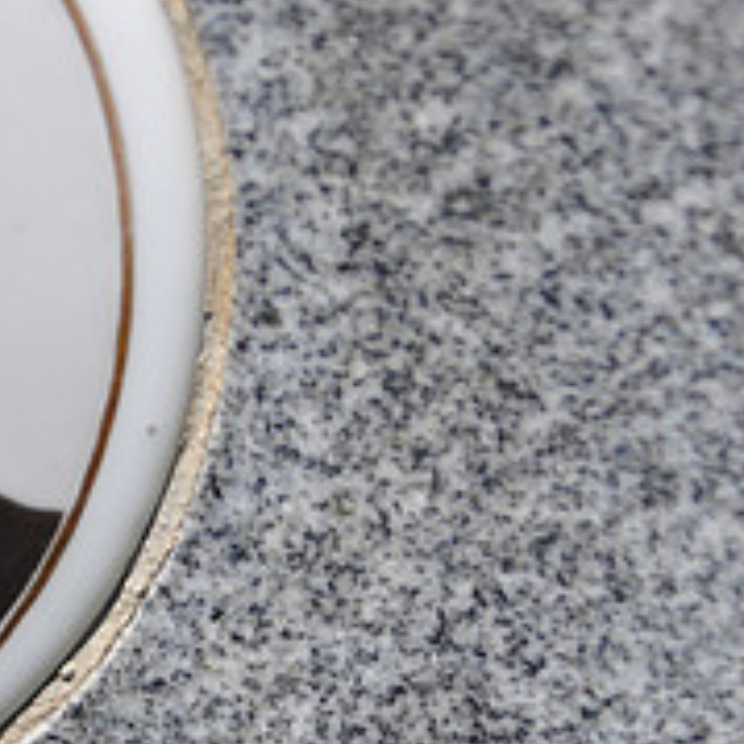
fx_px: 6638
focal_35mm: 273
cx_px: -266
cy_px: 355
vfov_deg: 6.4
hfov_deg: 6.4
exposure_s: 1/640
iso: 200
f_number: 6.3
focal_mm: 66
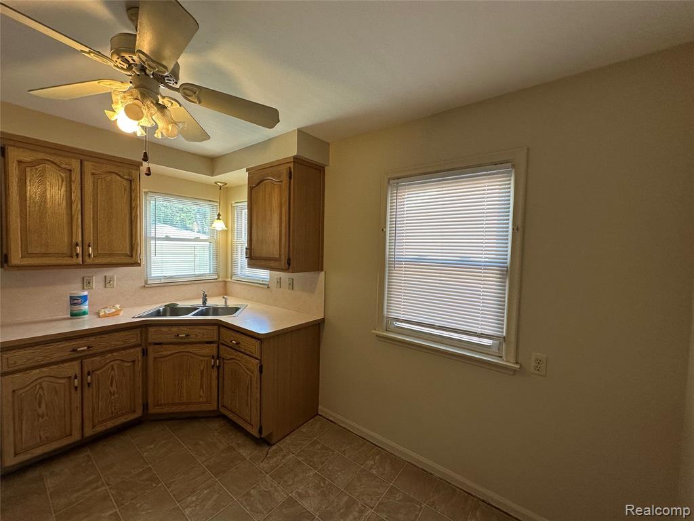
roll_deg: -1.3
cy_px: 260
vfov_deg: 85.7
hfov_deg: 102.1
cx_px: 347
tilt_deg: -2.1
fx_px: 281
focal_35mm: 14
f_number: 2.2
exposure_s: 1/120
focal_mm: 2.22
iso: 125
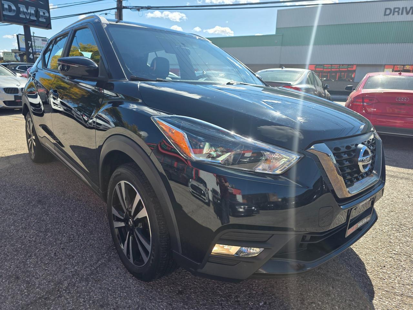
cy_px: 155
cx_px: 206
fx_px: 274
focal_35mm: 23
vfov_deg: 58.9
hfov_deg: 73.9
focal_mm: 6.3
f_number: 1.7
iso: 80
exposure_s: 1/3255
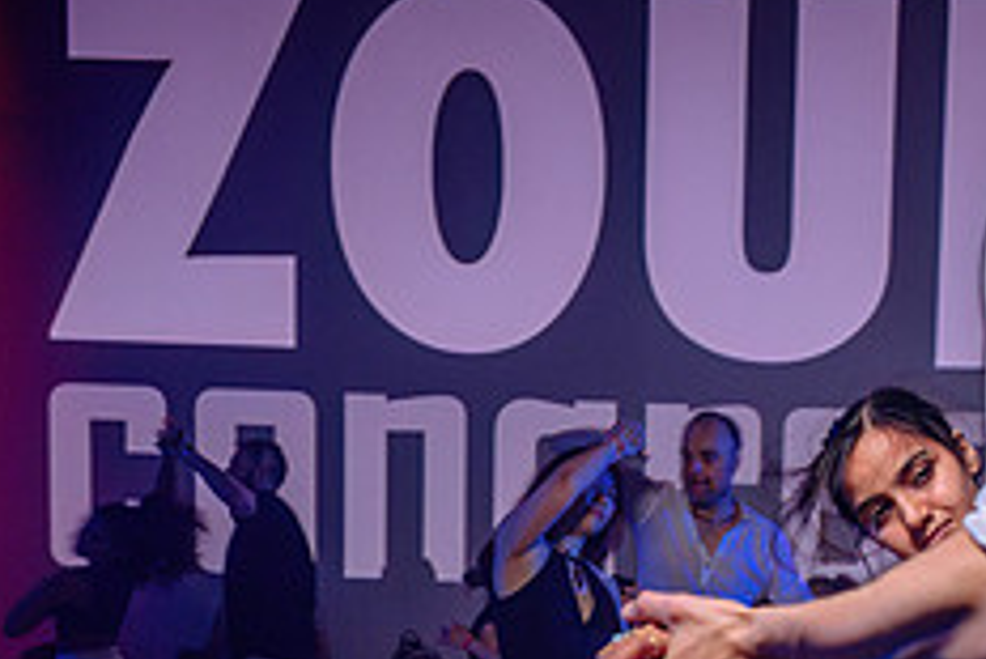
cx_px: 867
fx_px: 1644
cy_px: 767
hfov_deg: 31.9
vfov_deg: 21.2
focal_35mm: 60
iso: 800
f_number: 2.8
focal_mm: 24
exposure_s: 1/40
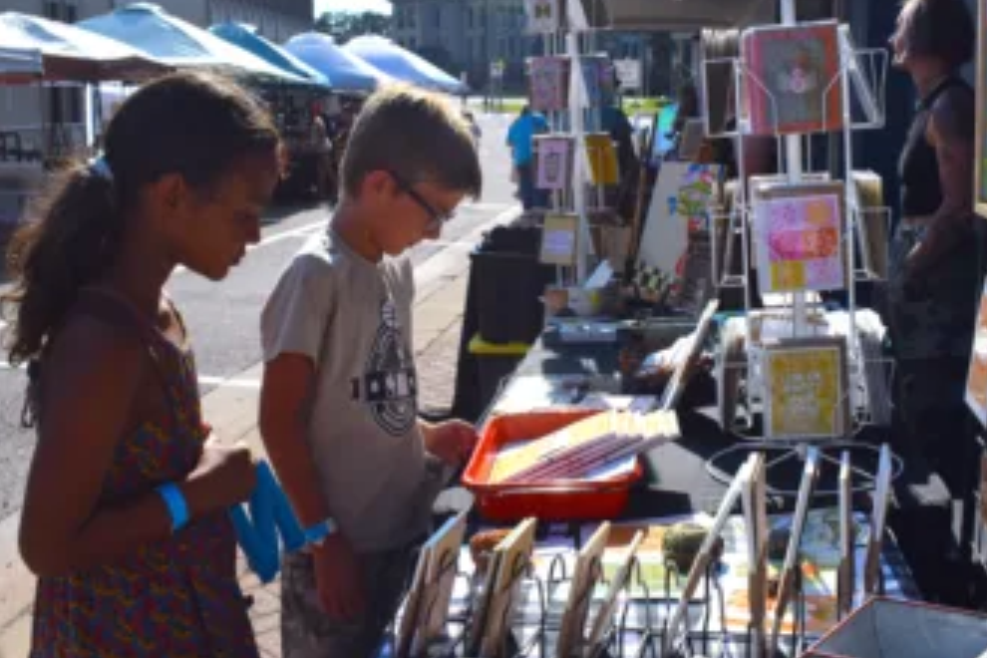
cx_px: 499
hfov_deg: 43.6
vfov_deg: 29.9
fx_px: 1234
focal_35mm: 45
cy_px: 344
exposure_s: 1/2000
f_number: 8
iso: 320
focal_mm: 22
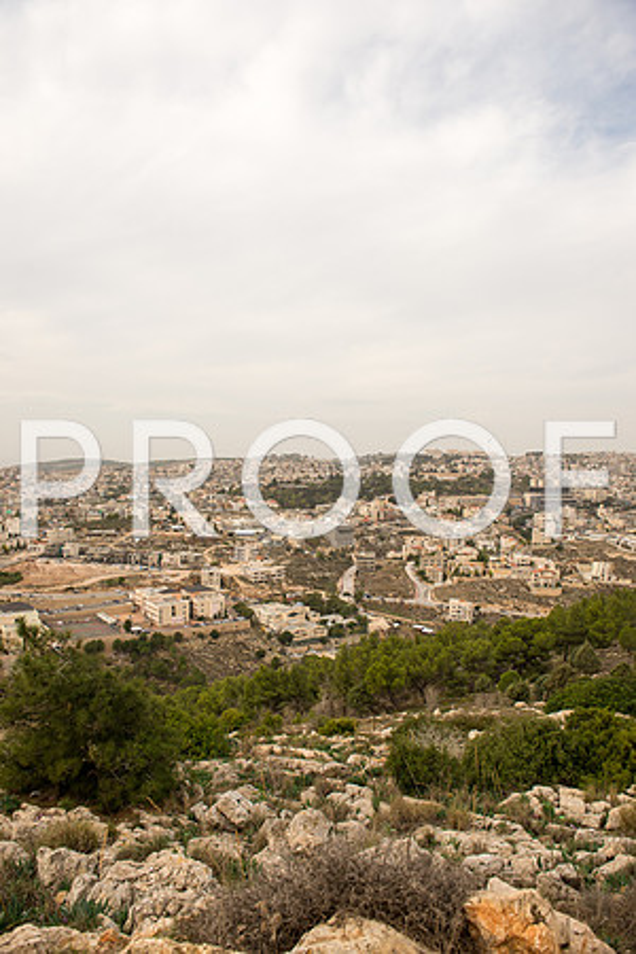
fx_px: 636
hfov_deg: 53.1
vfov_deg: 73.7
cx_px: 318
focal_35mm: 24
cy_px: 477
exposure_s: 1/640
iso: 100
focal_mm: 24
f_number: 3.5
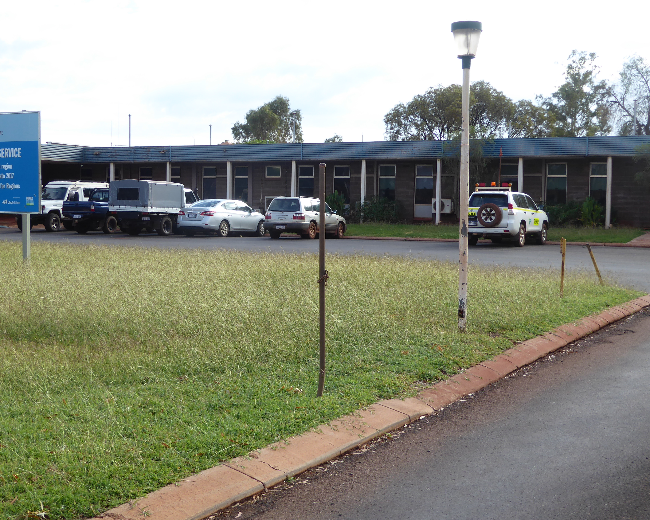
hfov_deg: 33.5
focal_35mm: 56
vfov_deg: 27.1
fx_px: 1077
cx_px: 270
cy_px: 271
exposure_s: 1/250
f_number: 4
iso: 80
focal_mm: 8.4
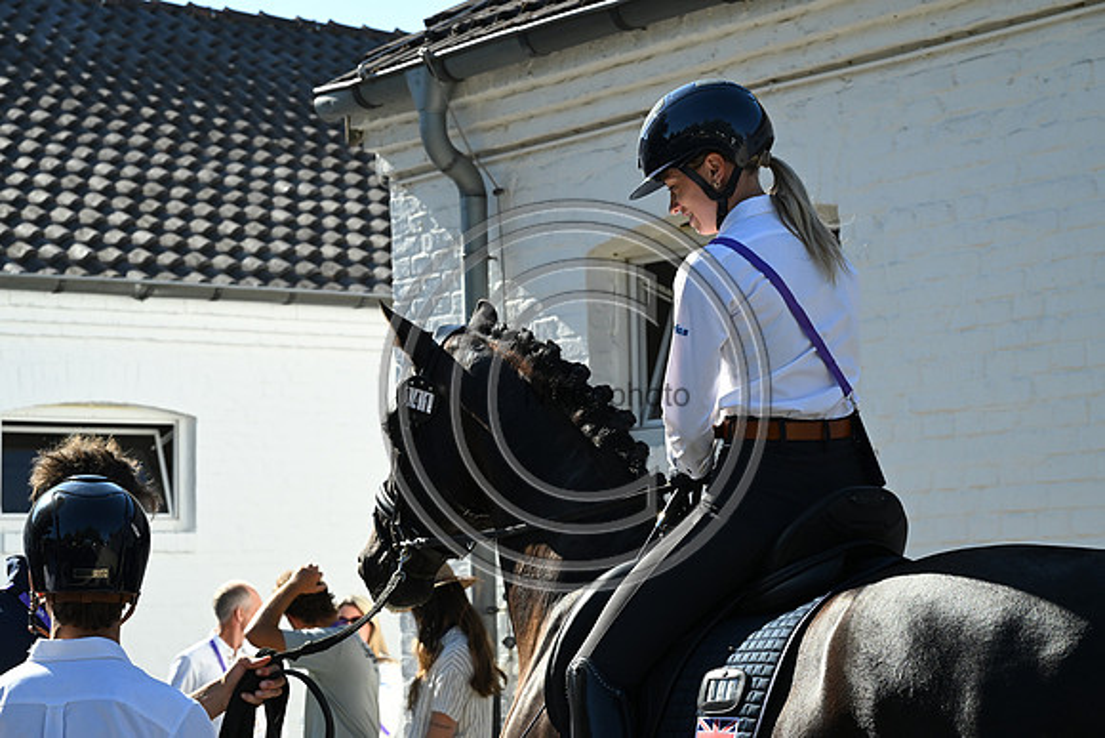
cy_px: 369
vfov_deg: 16.3
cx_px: 552
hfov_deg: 24.2
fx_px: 2579
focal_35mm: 84
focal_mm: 84
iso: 1600
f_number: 9
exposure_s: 1/1600
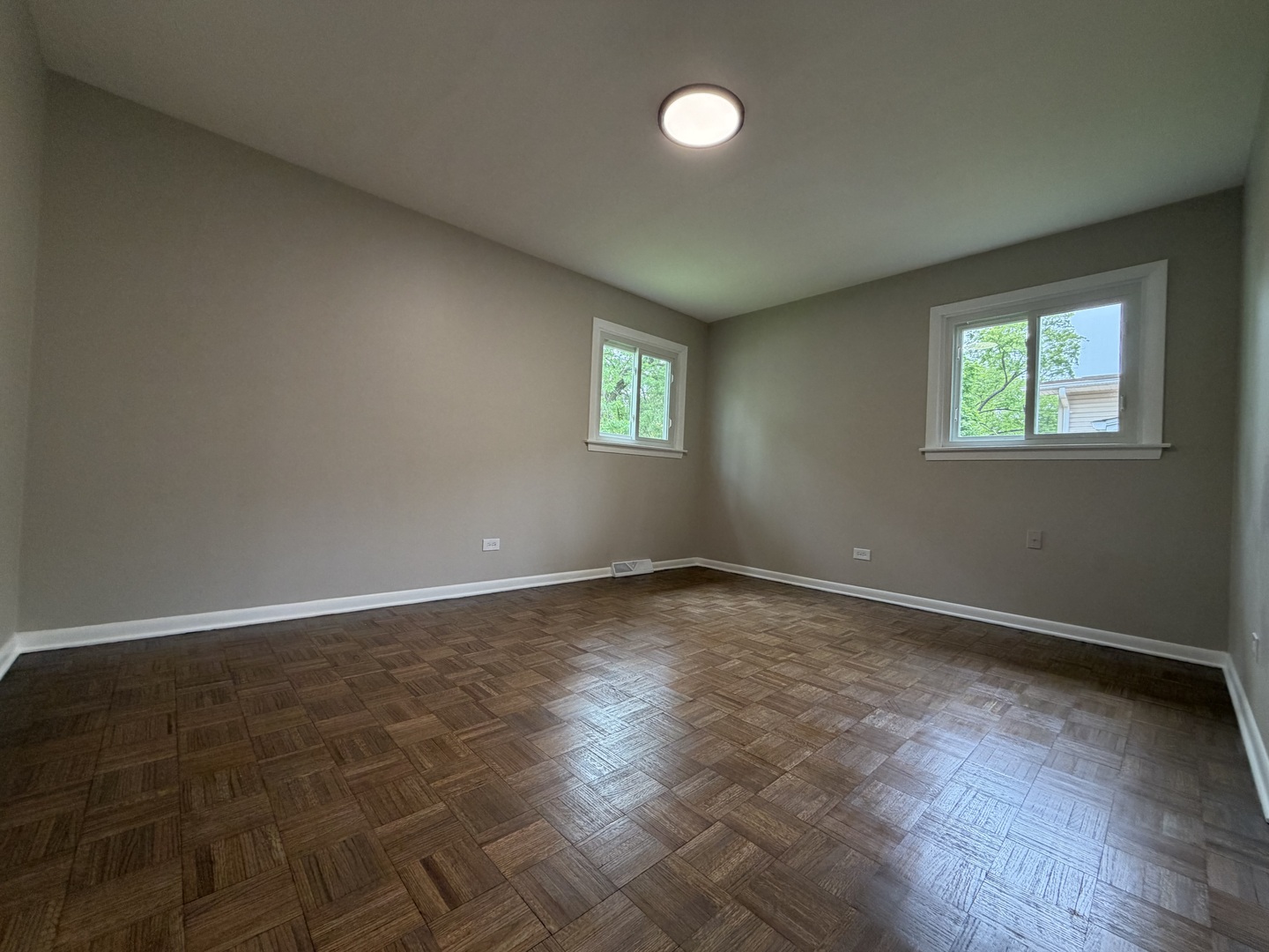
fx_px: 513
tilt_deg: +1.0
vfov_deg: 85.7
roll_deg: -2.0
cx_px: 634
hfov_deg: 102.1
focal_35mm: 14
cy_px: 476
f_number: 2.2
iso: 160
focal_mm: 2.22
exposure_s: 1/60
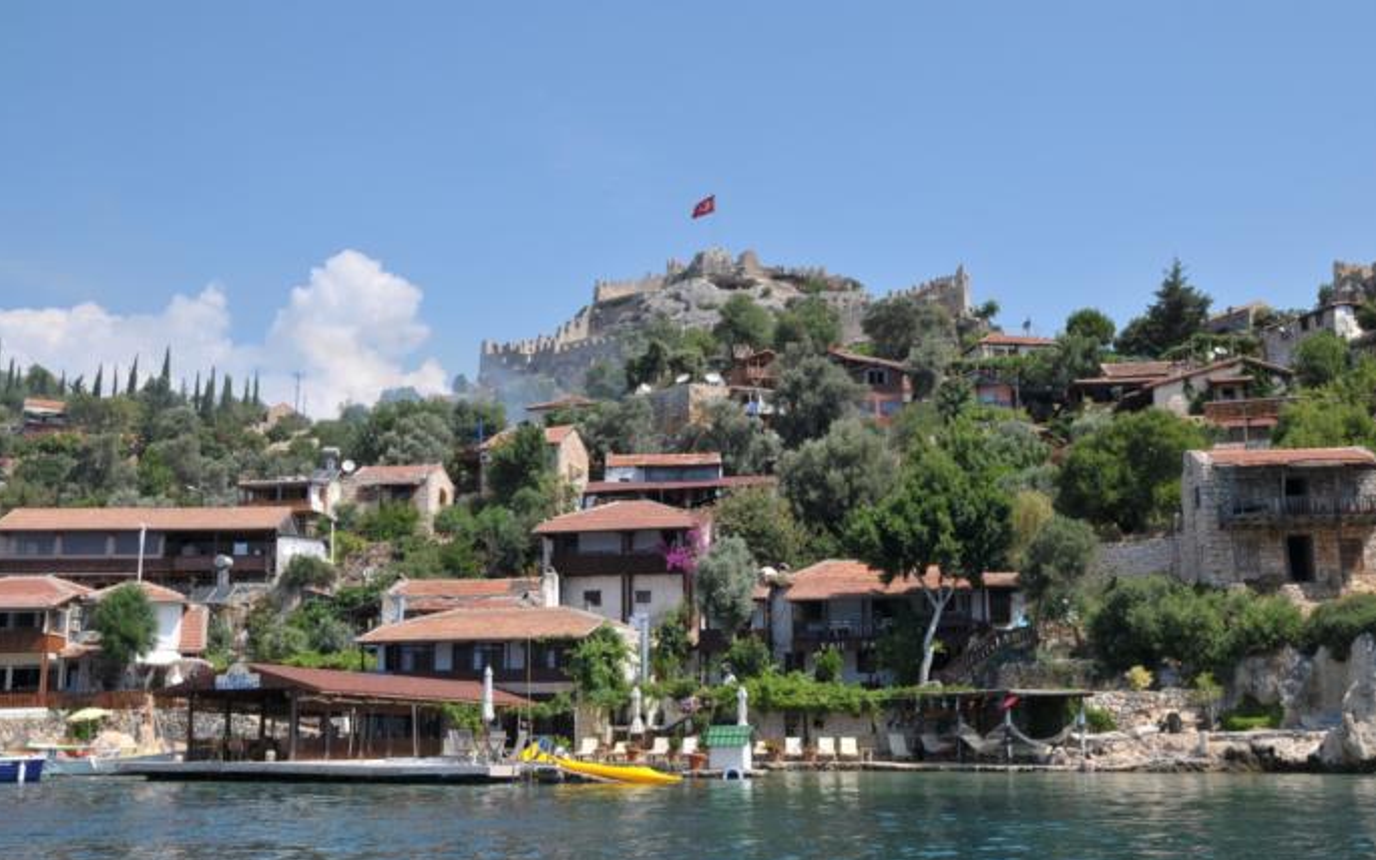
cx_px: 685
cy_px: 412
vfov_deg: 30.9
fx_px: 1557
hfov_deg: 47.7
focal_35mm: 42
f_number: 9
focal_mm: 27
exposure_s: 1/400
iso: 200
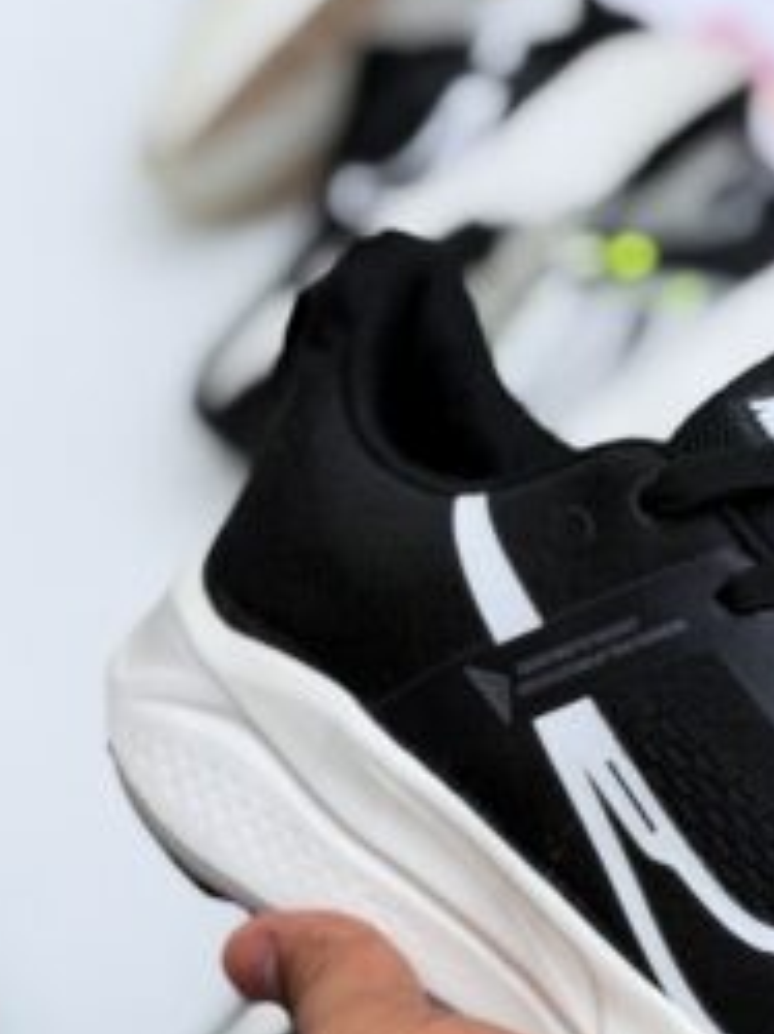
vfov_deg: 17.7
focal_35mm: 111
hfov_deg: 13.2
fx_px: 3315
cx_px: 764
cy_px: 602
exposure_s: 1/314
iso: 64
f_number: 1.78
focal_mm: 6.76
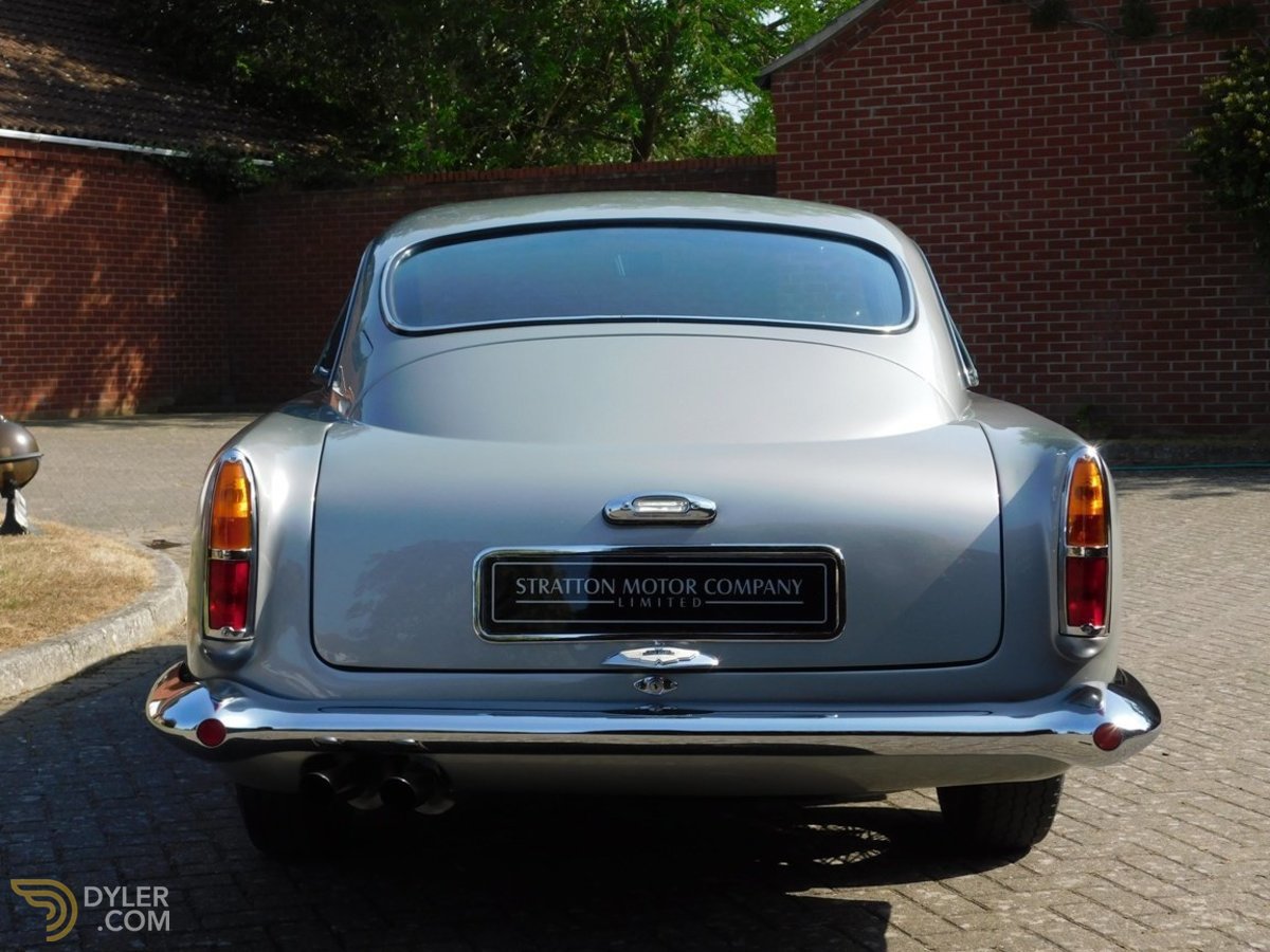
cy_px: 476
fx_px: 2165
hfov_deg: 32.7
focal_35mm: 59
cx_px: 635
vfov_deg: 24.8
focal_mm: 10.4
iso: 125
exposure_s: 1/640
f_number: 4
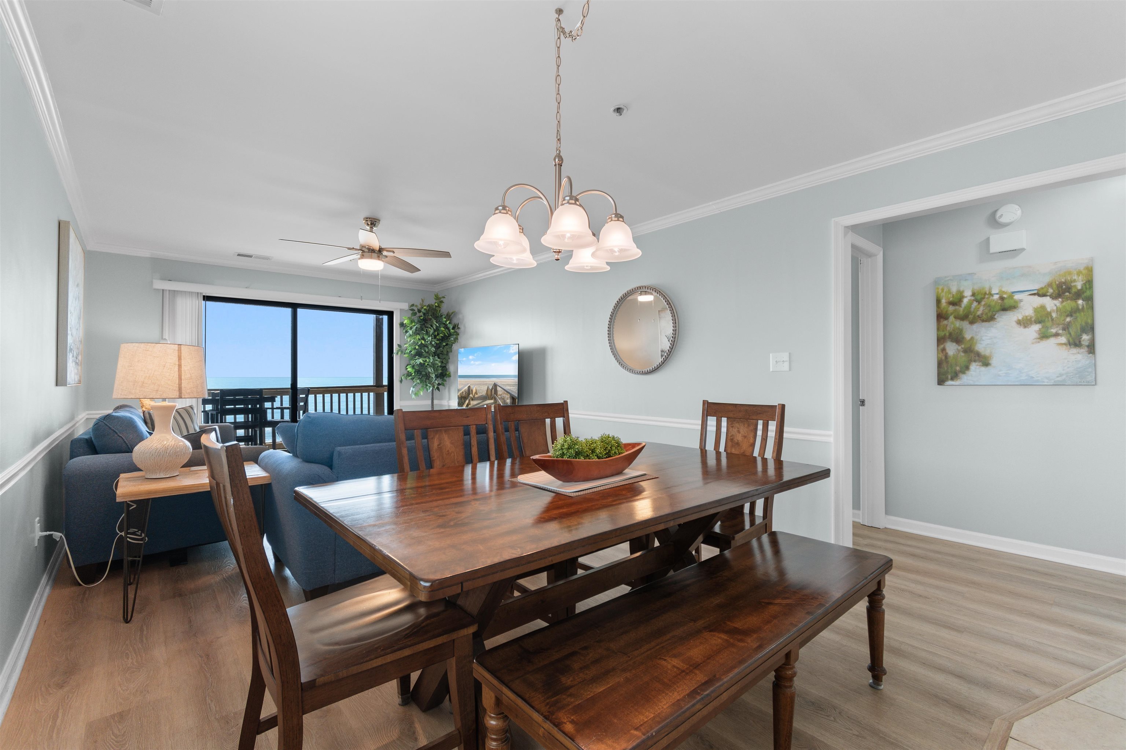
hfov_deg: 100.4
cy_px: 375
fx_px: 469
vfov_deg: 77.3
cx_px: 563
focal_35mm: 15
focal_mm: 10
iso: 100
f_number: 4.5
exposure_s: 1
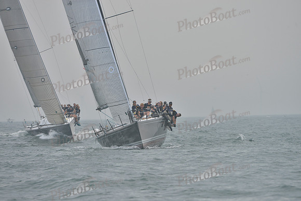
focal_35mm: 310
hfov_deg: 6.6
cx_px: 150
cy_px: 100
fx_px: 2592
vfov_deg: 4.4
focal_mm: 310
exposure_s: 1/800
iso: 280
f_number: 7.1
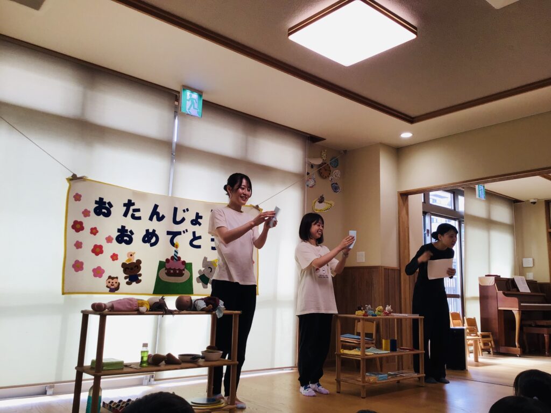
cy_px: 206
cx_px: 276
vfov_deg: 45.4
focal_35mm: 31
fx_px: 493
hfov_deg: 58.4
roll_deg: -2.0
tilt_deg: +8.1
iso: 32
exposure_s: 1/60
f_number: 2.4
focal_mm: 3.3
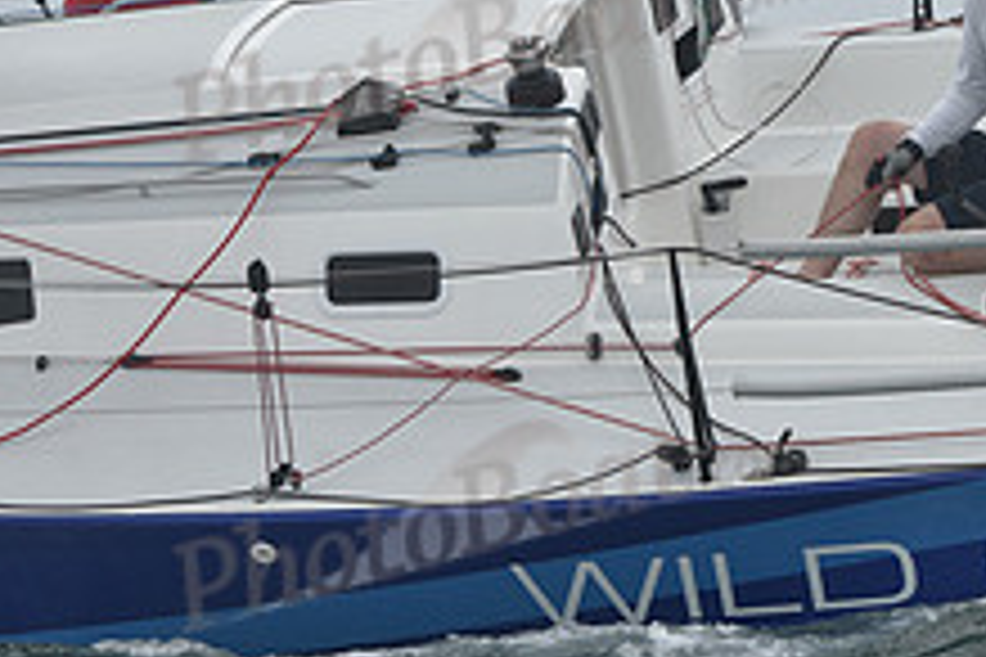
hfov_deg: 11.0
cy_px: 218
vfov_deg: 7.4
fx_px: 5067
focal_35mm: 185
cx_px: 1045
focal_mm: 70
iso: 250
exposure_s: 1/800
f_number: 9
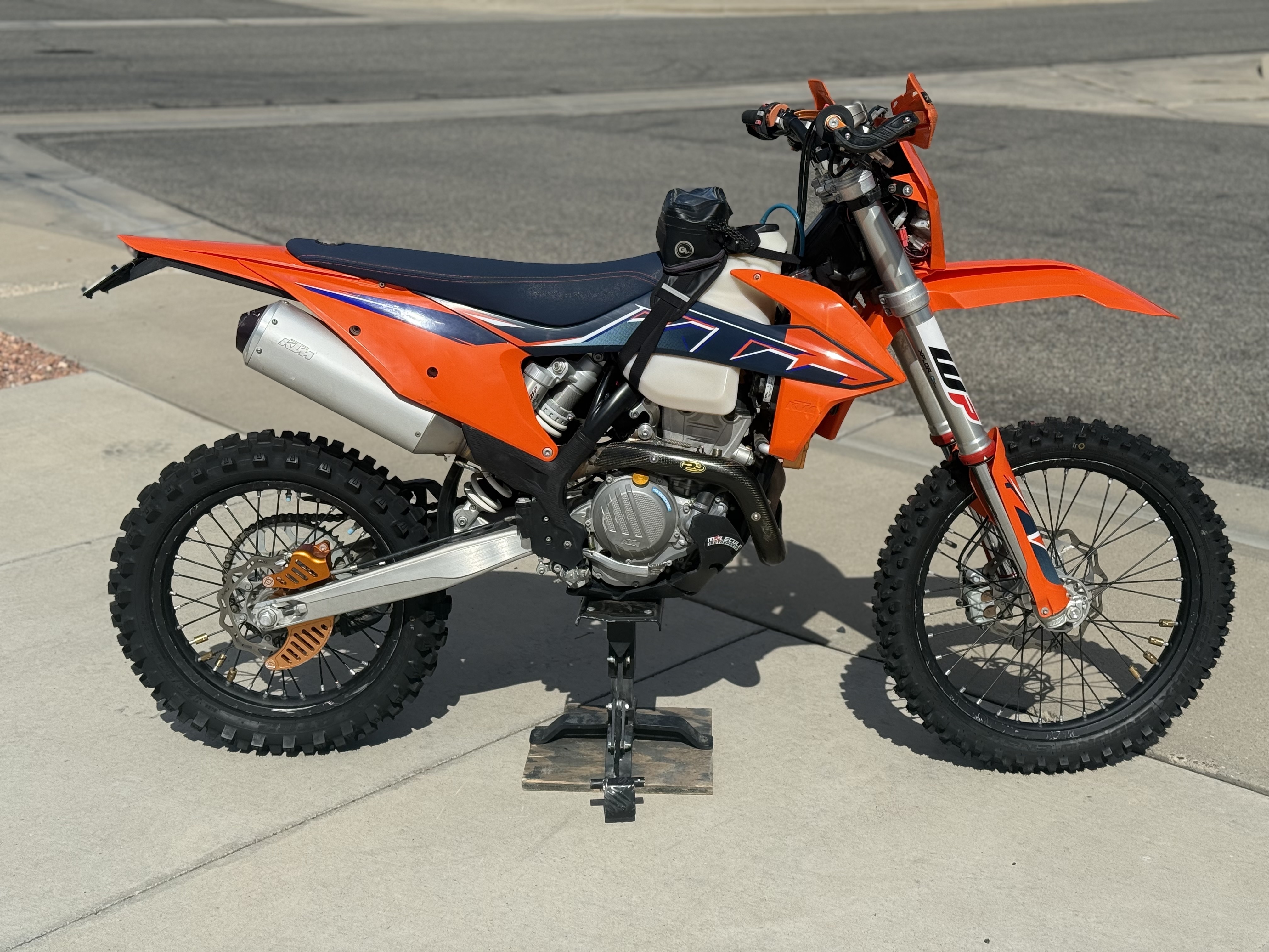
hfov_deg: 39.7
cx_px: 634
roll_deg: +0.9
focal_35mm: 48
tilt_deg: -17.9
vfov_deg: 30.3
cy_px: 476
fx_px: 1760
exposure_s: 1/9901
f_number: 1.78
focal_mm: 6.76
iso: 80
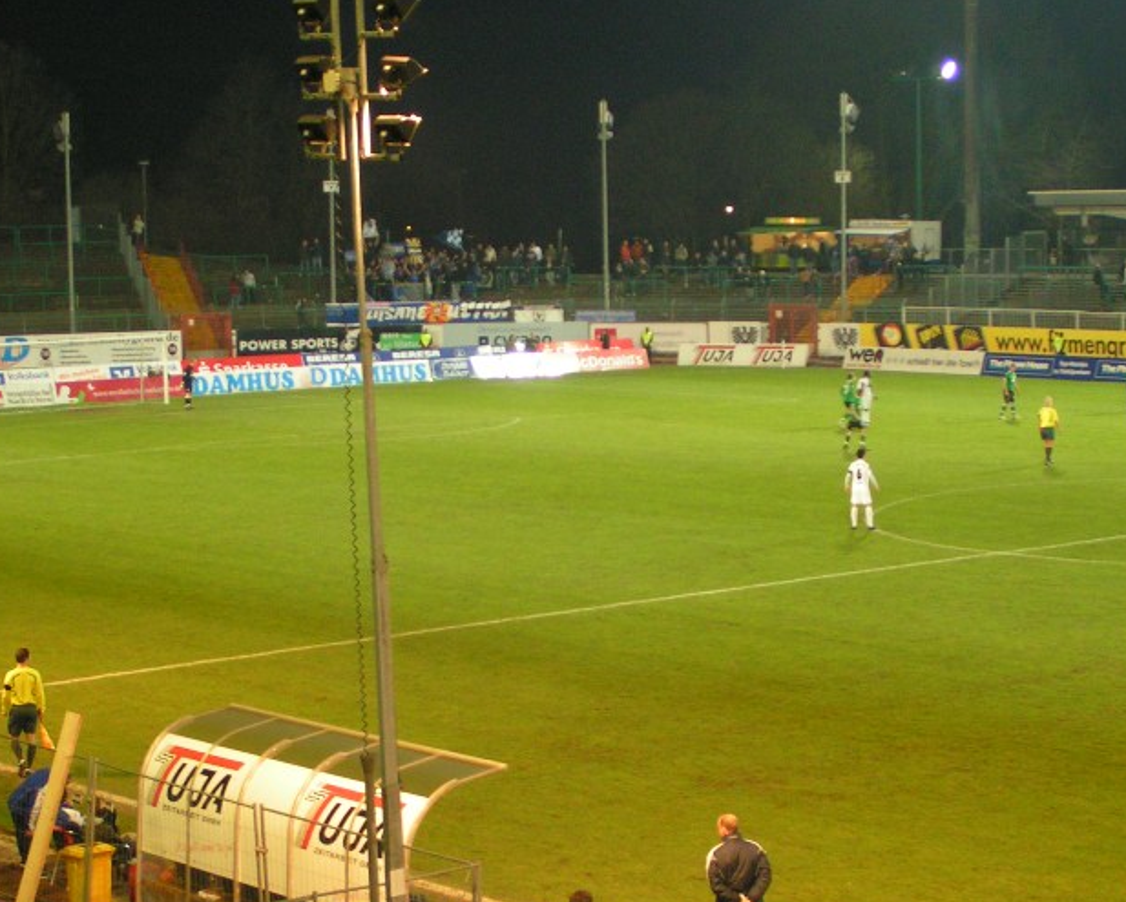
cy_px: 420
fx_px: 2867
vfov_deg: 17.9
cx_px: 443
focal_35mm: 86
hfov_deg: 22.2
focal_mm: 10.5
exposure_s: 1/25
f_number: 3.2
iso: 200
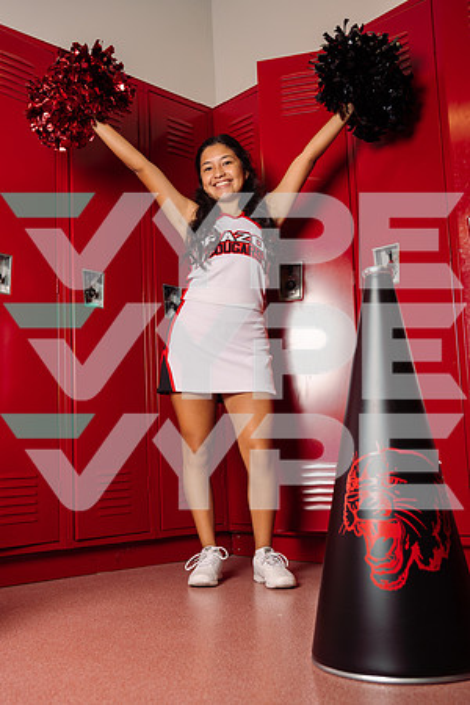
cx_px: 235
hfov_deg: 34.2
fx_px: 764
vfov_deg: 49.6
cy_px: 352
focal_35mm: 39
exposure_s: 1/250
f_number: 5
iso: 200
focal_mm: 39
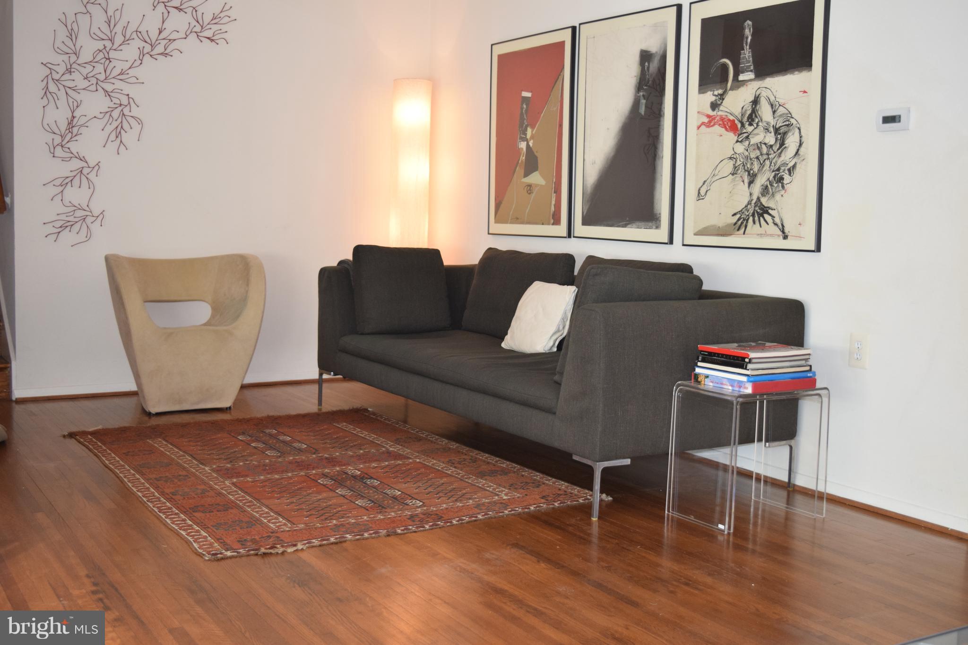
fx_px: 1129
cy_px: 322
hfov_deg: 46.4
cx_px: 484
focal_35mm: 42
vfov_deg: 31.9
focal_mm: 28
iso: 800
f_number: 5
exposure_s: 1/100
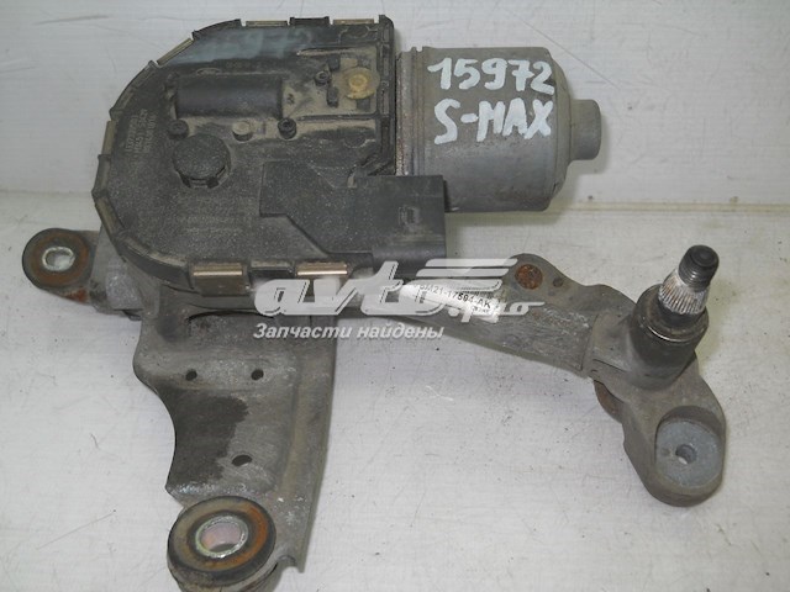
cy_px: 296
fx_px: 936
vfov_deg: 35.1
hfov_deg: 45.8
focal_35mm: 41
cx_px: 395
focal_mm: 6.72
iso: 80
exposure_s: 1/30
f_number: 5.5
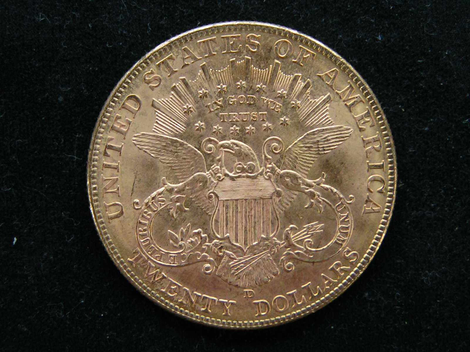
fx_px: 855
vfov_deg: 23.3
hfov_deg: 30.7
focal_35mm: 63
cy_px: 176
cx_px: 235
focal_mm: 9.7
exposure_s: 1/60
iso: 80
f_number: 3.2
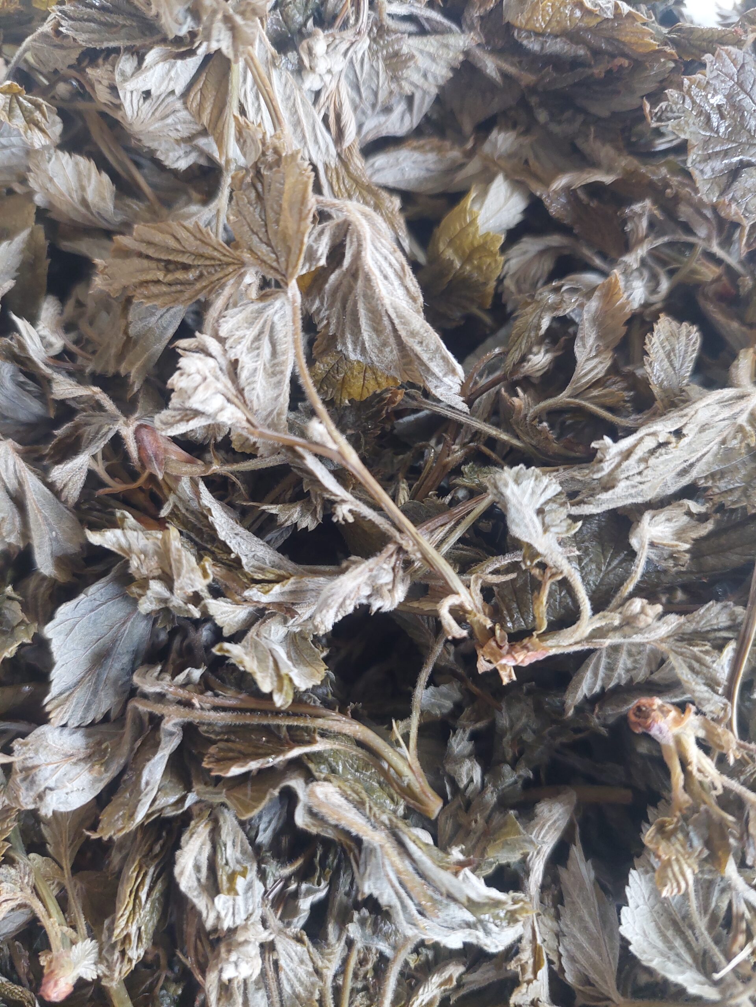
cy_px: 504
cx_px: 378
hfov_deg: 56.8
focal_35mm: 24
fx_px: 699
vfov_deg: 71.6
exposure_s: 1/60
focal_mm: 5.23
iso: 500
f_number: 1.8
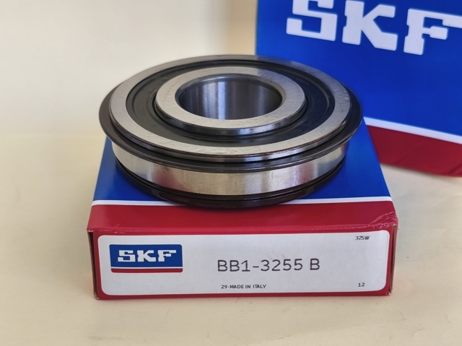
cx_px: 231
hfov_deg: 30.3
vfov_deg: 22.9
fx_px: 854
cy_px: 173
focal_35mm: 64
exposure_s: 1/100
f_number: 1.65
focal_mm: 6.18
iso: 320
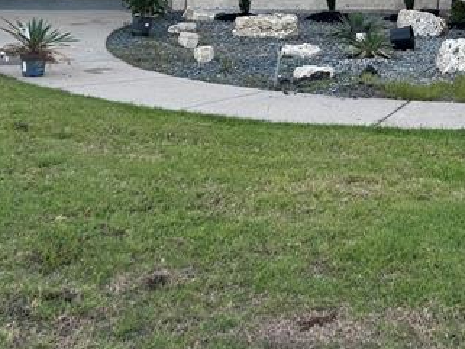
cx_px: 432
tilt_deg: -0.2
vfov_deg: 17.3
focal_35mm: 83
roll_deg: -1.2
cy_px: -17
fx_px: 1115
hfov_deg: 22.9
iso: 32
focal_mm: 5.7
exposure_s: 1/121
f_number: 1.5
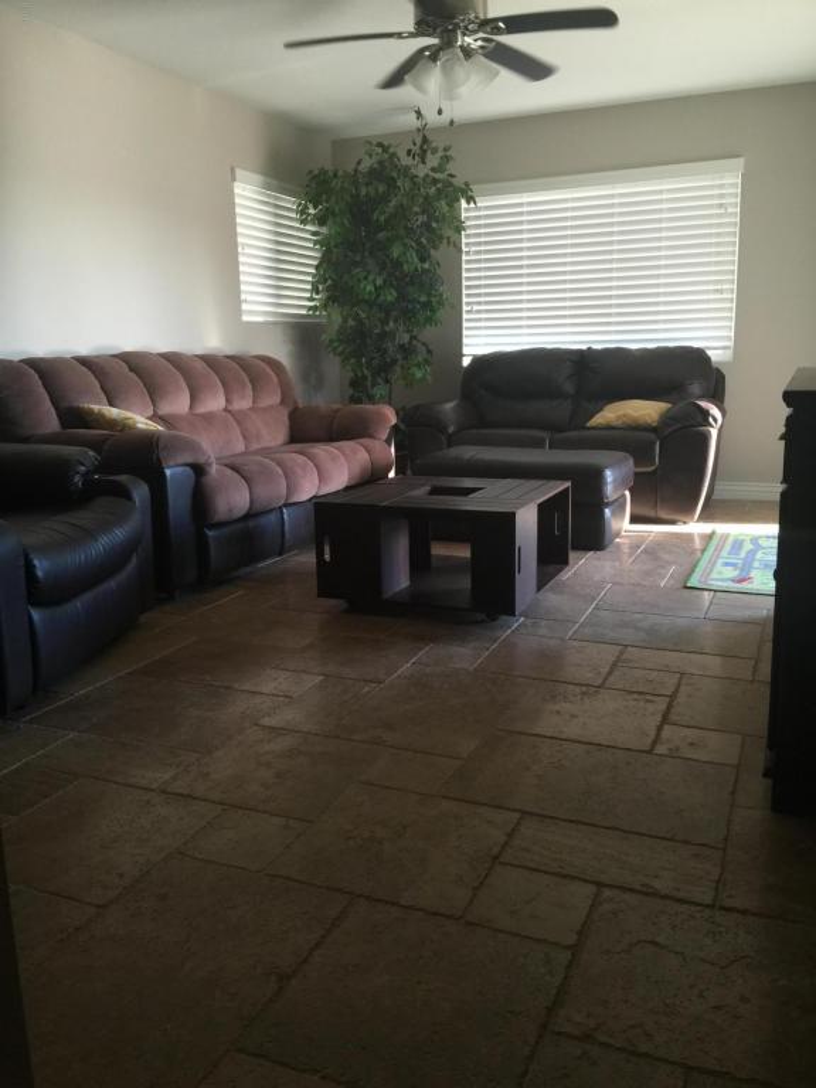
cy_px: 544
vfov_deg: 61.7
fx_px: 911
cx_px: 408
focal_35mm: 29
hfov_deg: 48.2
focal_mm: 4.15
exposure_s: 1/30
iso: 40
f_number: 2.2
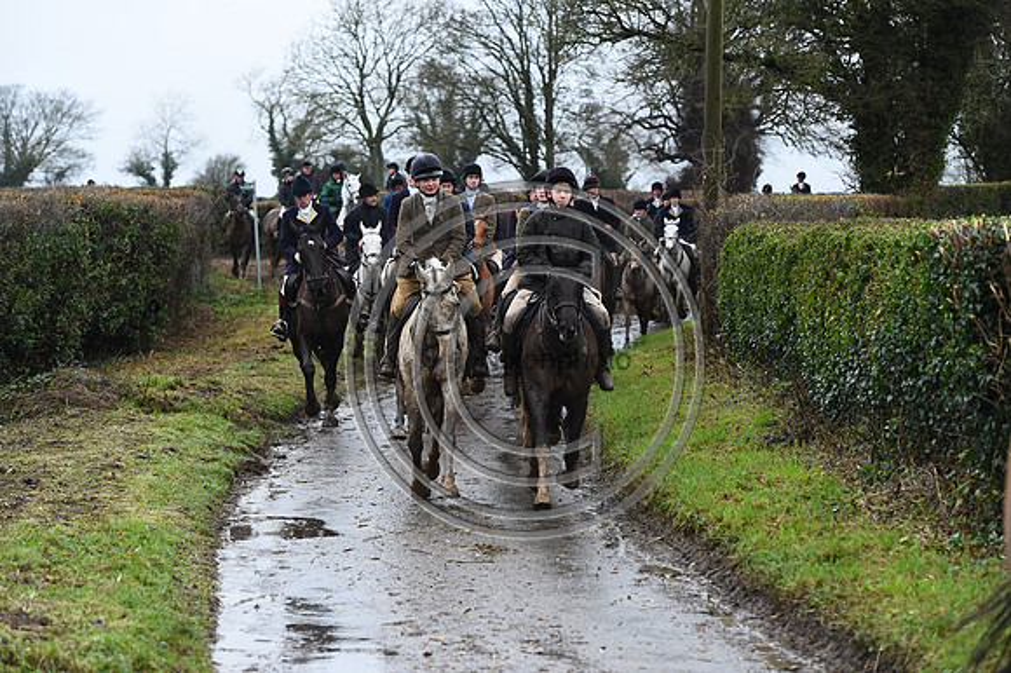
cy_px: 336
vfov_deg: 13.7
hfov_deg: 20.4
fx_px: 2807
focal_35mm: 100
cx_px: 506
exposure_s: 1/1250
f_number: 4
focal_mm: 100
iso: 1600
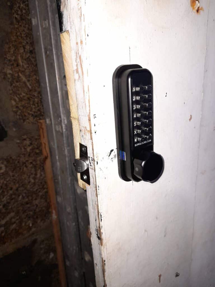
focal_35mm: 25
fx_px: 207
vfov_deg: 69.4
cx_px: 108
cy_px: 144
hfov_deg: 54.9
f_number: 2
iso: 80
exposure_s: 1/50
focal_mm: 4.6
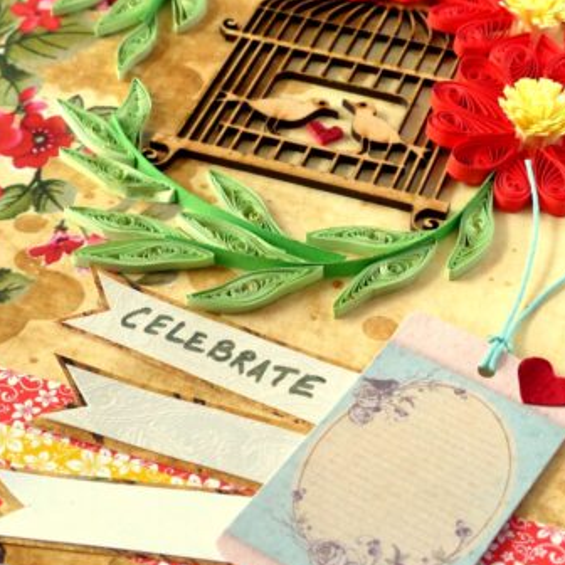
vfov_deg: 21.9
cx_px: 246
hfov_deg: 21.9
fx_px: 1459
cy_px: 269
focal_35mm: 79
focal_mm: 9.1
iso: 100
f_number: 2.8
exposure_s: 1/125
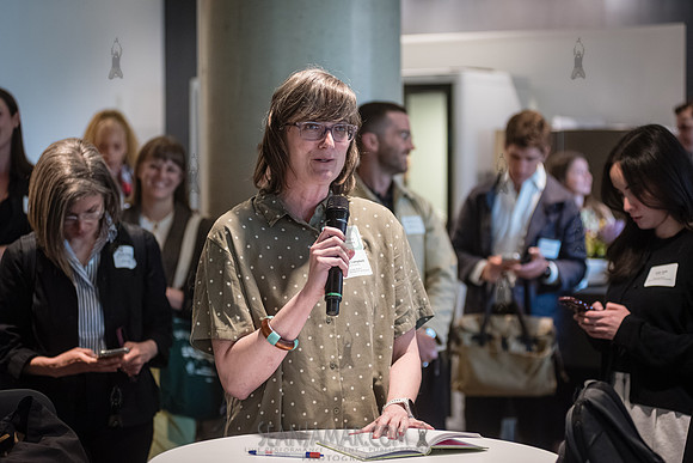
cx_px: 346
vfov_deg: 17.1
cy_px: 232
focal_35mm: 80
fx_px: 1540
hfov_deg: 25.4
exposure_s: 1/250
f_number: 3.2
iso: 4000
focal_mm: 80
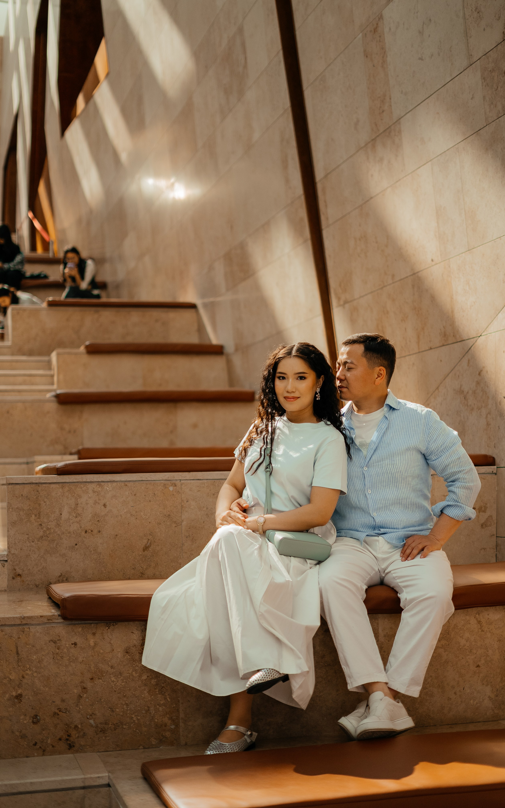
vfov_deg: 38.9
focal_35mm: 52
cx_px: 249
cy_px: 401
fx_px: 1145
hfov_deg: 24.9
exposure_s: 1/2000
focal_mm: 50
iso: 500
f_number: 1.8
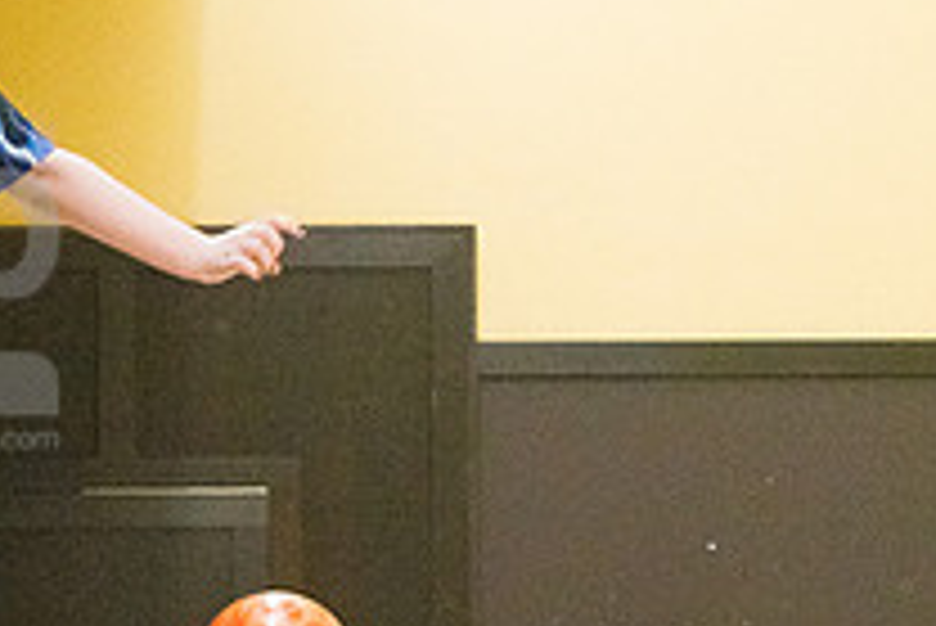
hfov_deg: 8.9
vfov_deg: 6.0
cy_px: 295
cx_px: -76
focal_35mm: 229
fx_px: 5958
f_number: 4.5
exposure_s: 1/1000
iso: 10000
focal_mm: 82
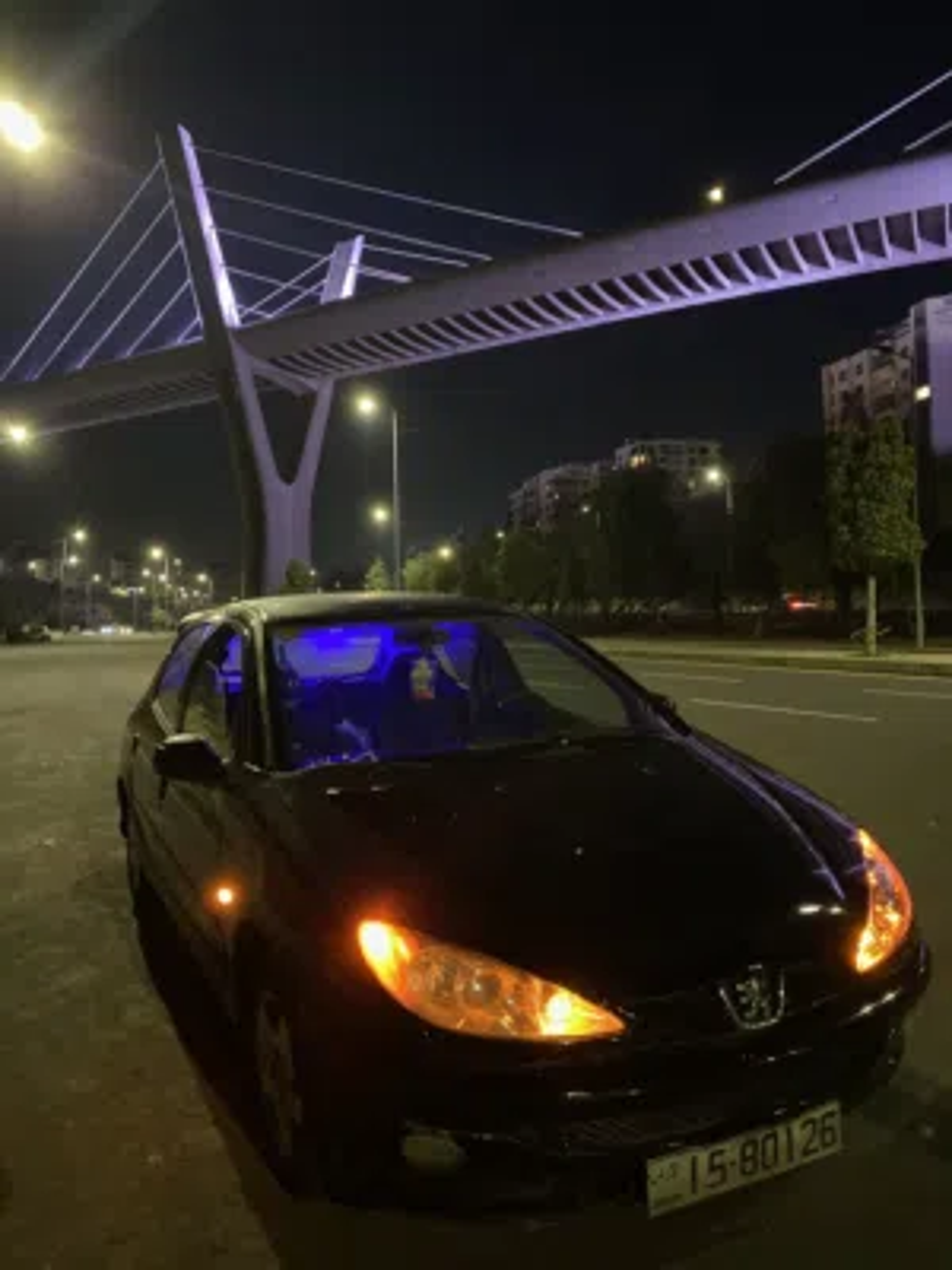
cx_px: 476
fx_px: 953
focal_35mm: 26
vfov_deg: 67.3
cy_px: 635
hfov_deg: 53.1
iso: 1250
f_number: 1.8
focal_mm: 4.25
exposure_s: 1/14
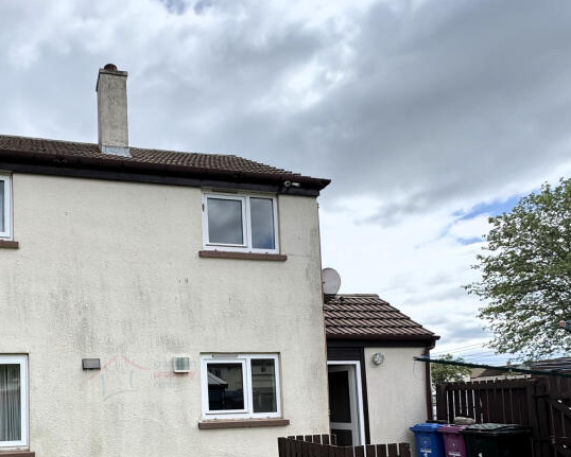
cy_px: 377
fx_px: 440
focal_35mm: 26
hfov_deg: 62.2
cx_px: 141
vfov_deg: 50.9
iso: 50
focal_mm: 2.22
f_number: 2.2
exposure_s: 1/1748
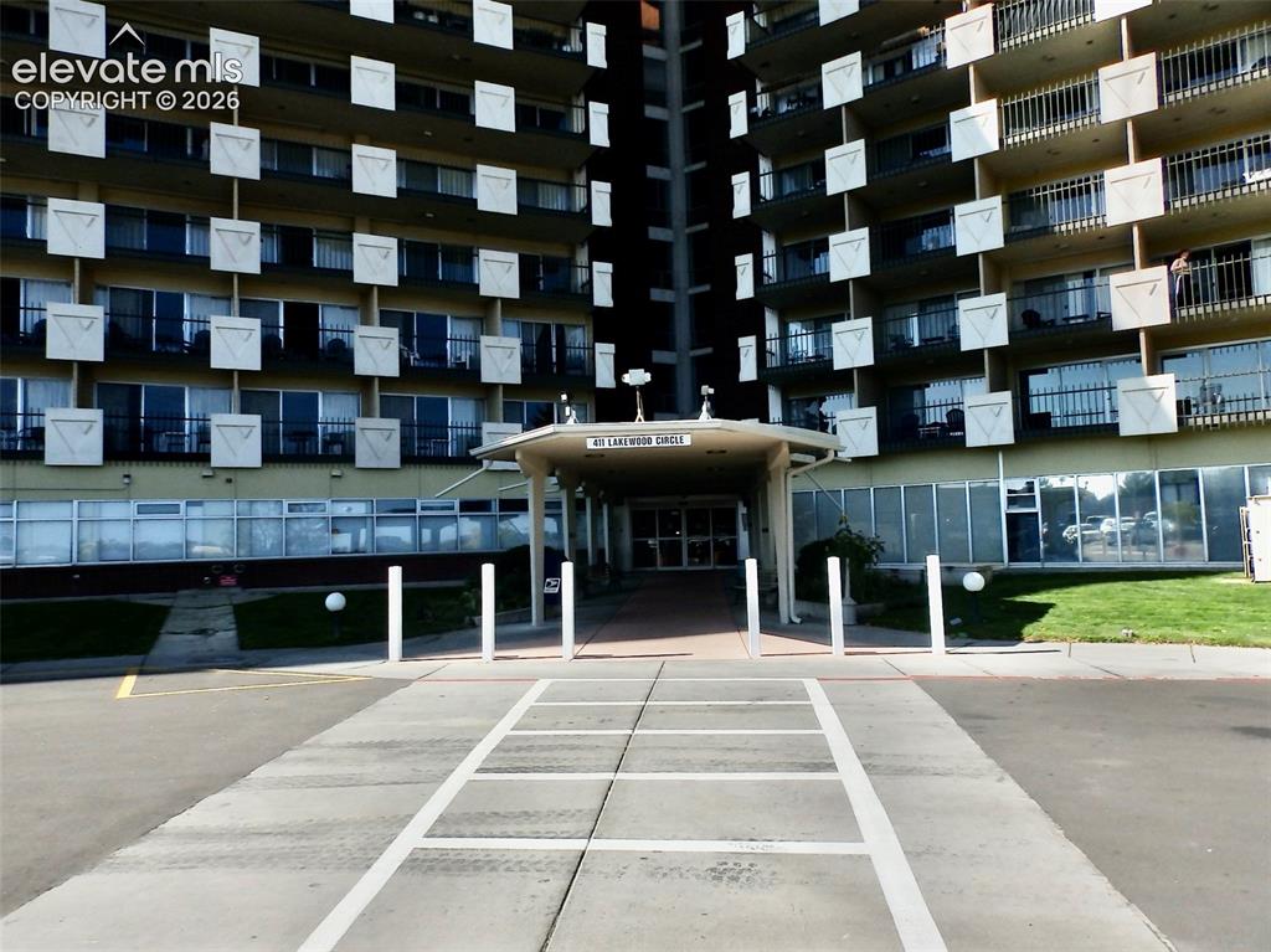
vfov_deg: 61.0
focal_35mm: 22
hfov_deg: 76.4
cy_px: 476
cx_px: 636
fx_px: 807
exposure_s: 1/640
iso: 80
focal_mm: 4
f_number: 4.5
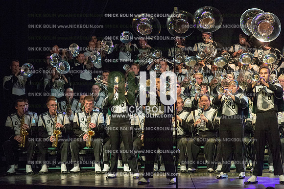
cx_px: 142
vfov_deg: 6.2
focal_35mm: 220
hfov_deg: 9.4
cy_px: 94
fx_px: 1734
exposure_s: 1/400
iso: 8000
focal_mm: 220
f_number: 5.6
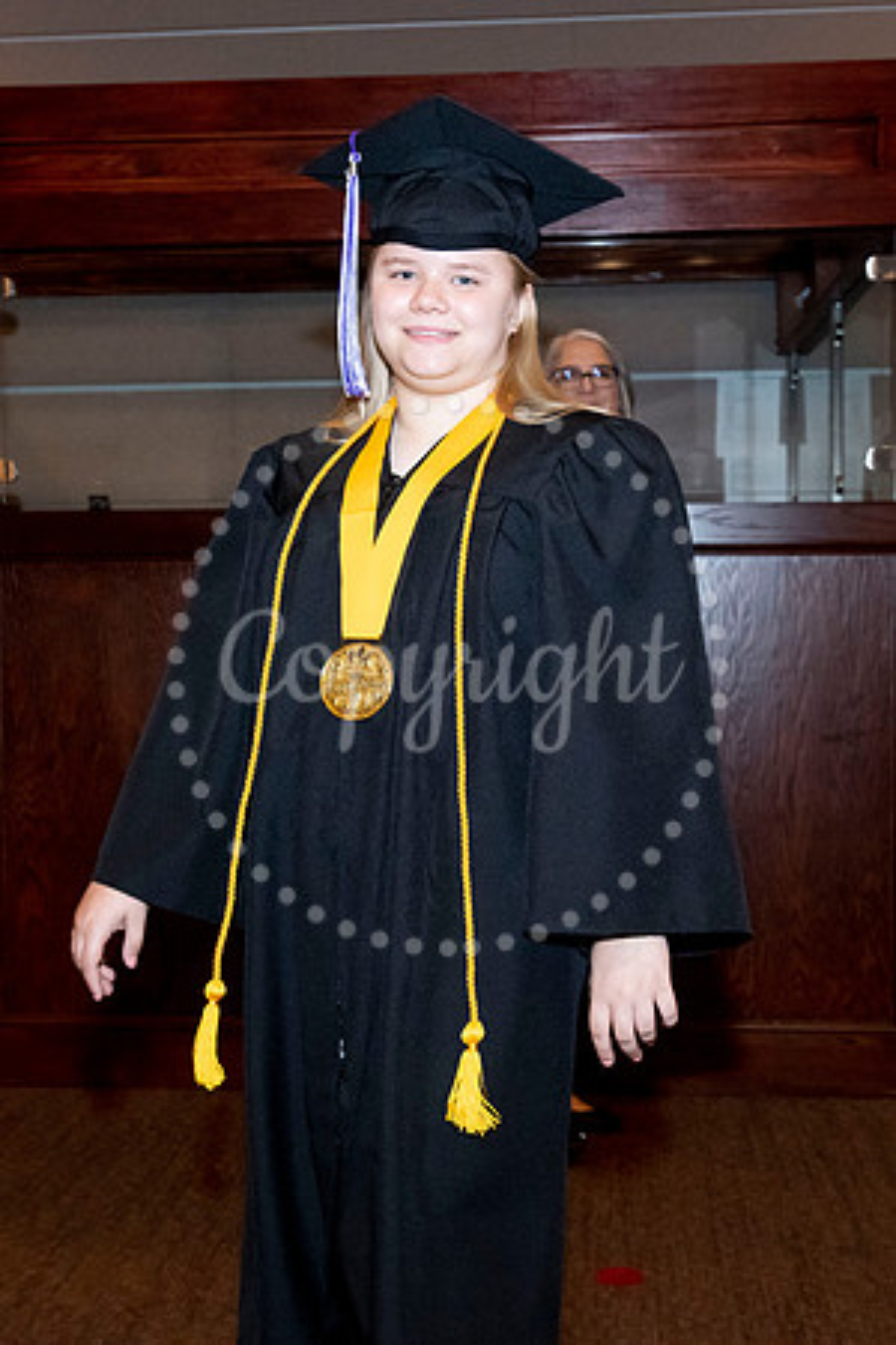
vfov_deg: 37.9
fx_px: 1960
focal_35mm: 53
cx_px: 448
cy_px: 672
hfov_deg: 25.8
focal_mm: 35
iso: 6400
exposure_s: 1/200
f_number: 7.1
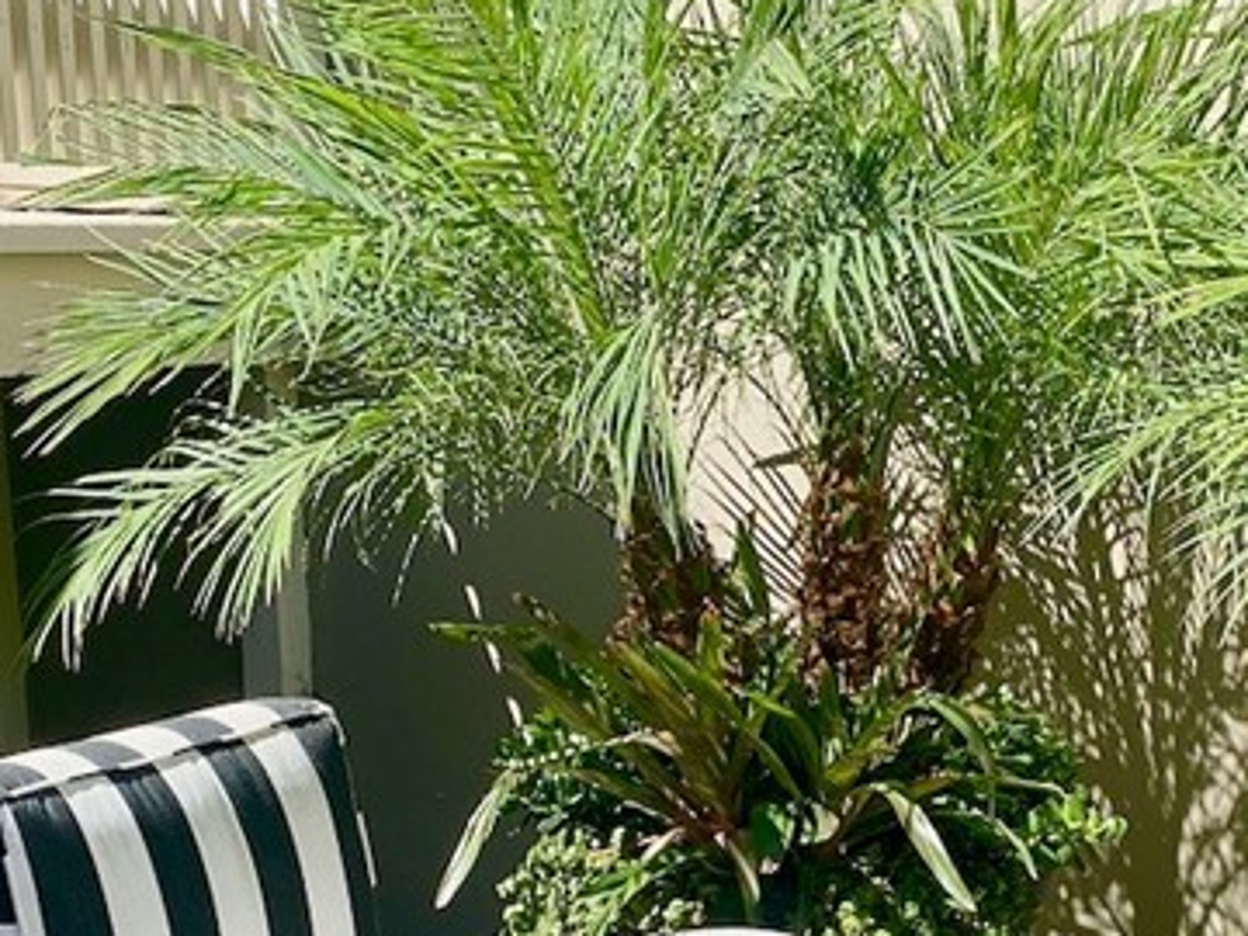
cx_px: 908
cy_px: 957
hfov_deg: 26.1
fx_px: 2668
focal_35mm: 74
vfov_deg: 19.3
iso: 32
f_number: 1.8
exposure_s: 1/1034
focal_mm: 4.25
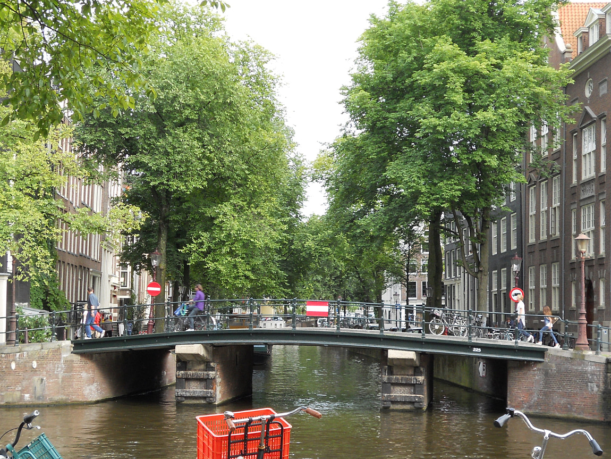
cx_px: 353
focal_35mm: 64
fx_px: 1130
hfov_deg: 30.2
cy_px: 280
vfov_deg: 22.9
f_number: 4.3
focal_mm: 8.2
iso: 80
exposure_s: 1/80
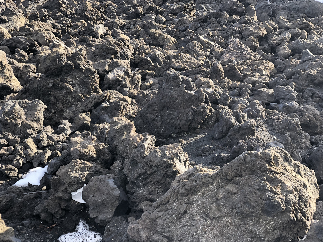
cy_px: 123
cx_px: 164
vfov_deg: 27.5
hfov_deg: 36.2
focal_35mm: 53
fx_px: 494
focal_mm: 6
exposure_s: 1/120
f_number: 2.4
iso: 25
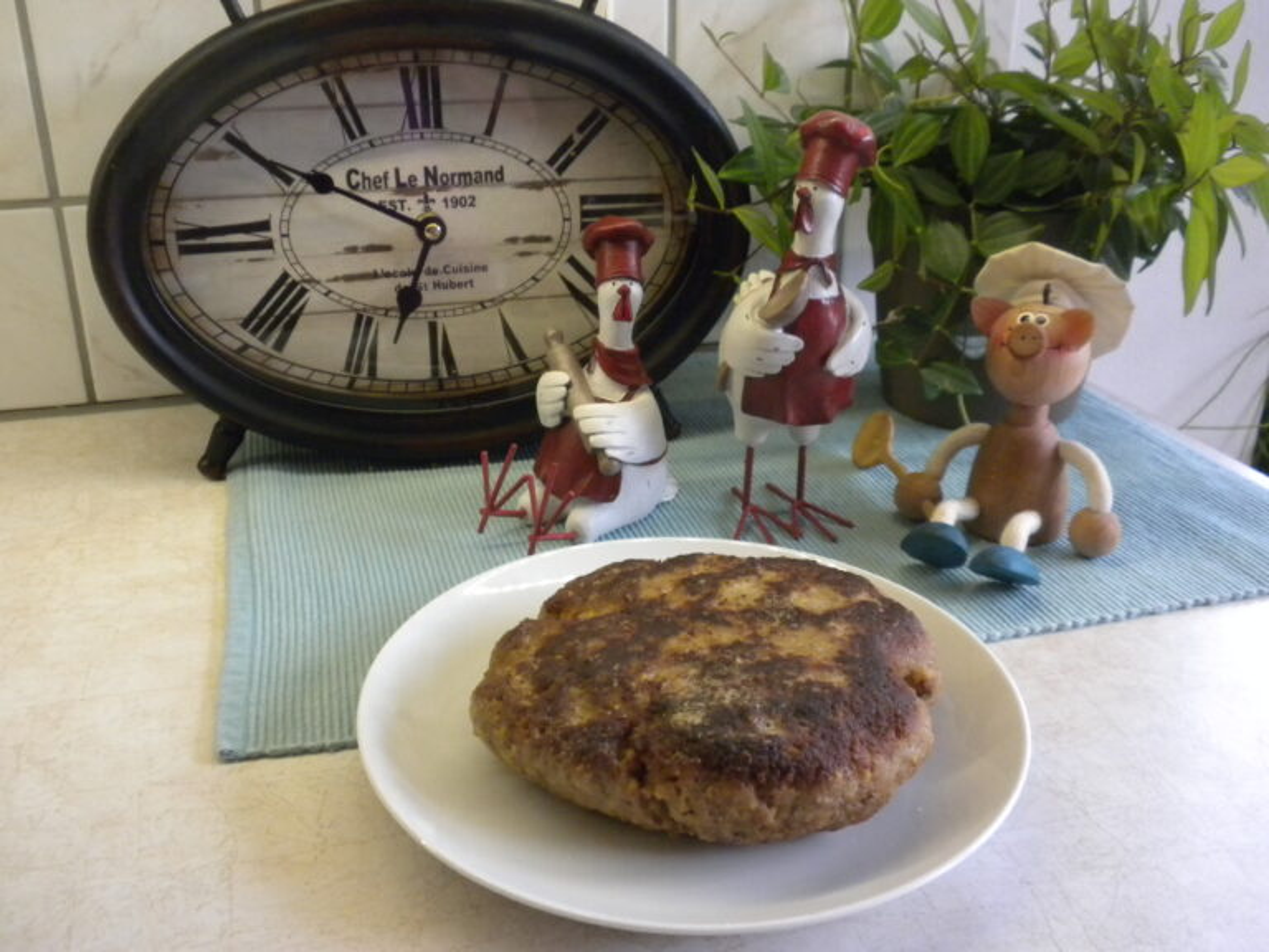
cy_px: 476
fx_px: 1356
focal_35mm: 37
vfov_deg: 38.7
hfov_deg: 50.1
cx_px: 634
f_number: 3.5
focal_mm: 6.6
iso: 400
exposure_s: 1/56.6
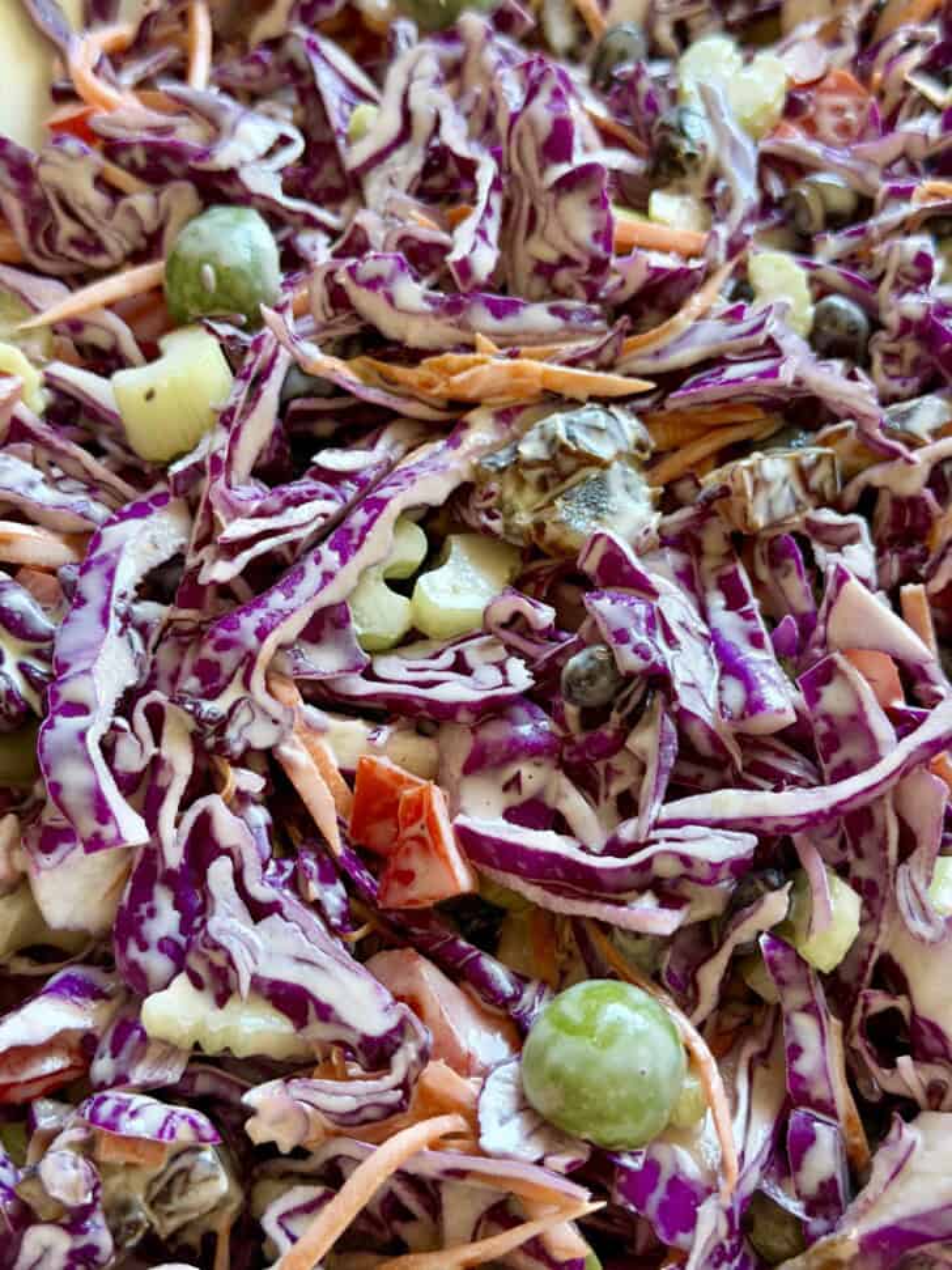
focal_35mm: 48
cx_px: 476
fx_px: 1760
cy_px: 635
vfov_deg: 39.7
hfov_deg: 30.3
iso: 100
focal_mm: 6.8
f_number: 1.8
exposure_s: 1/60
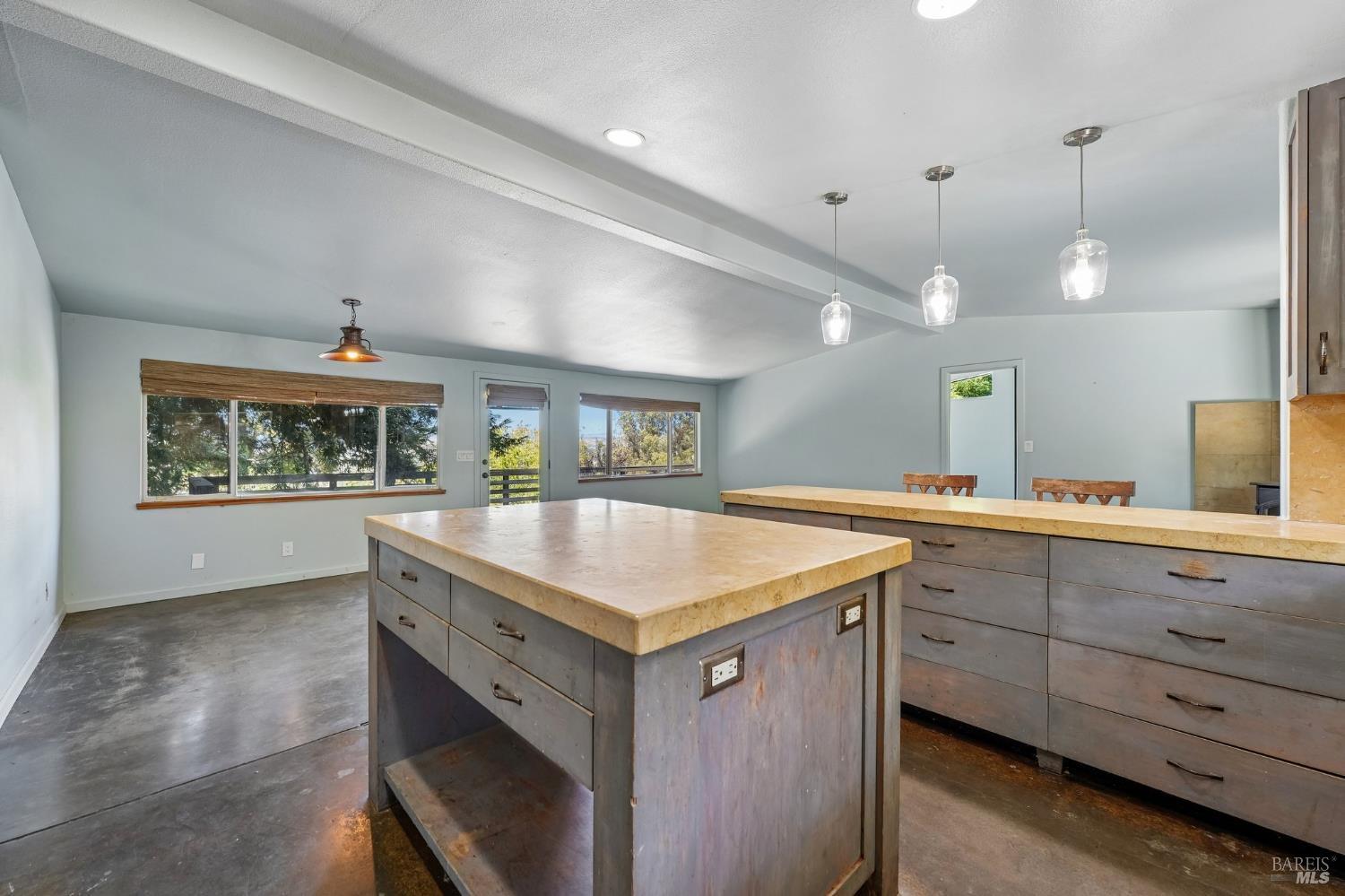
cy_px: 448
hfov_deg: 104.3
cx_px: 672
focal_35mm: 14
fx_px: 523
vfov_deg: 81.2
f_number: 8
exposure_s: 1/20
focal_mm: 14
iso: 640
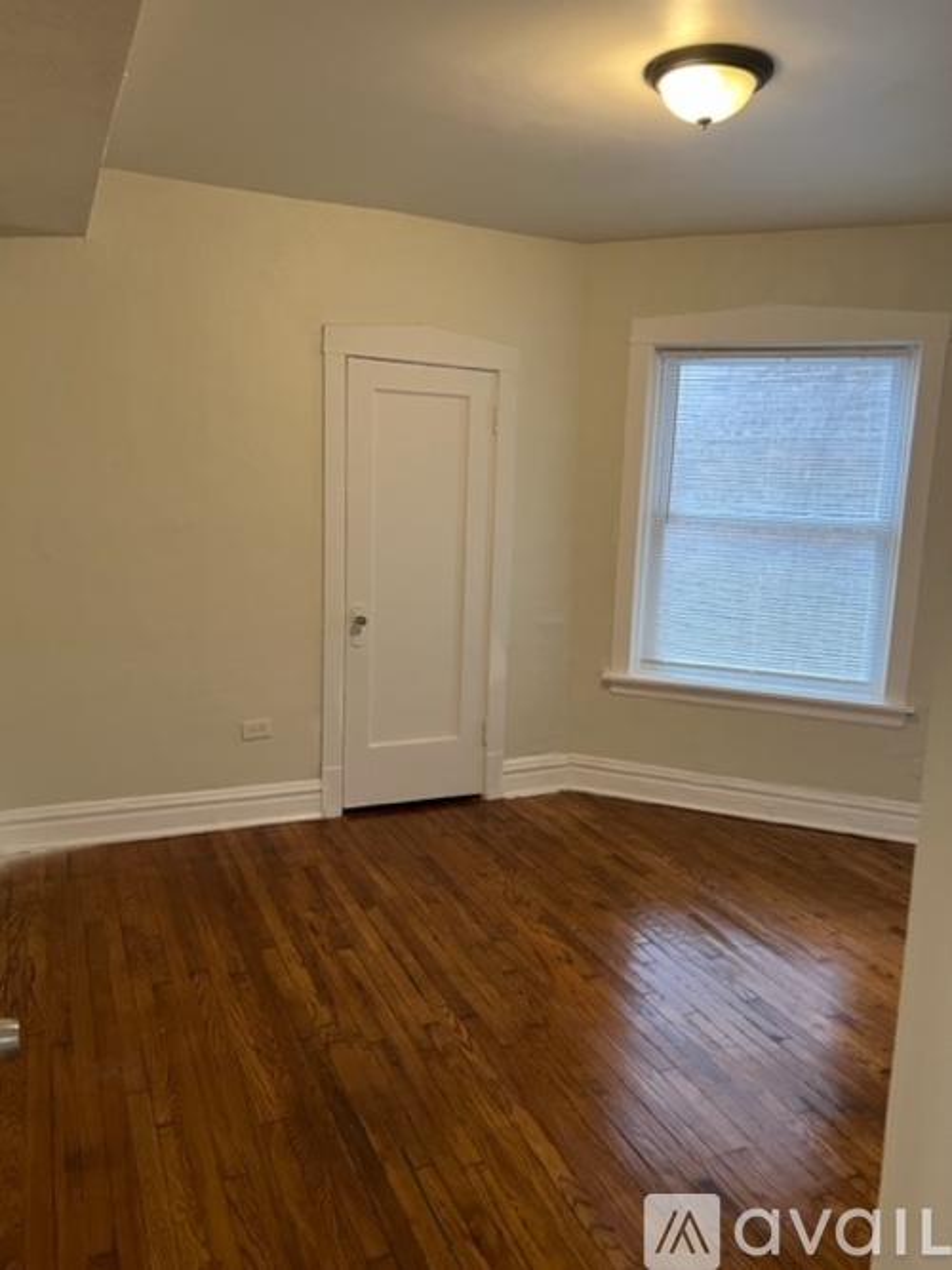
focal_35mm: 26
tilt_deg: -8.1
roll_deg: -1.8
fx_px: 954
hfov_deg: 53.0
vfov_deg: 67.3
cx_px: 476
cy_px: 635
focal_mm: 5.7
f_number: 1.5
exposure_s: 1/60
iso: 320
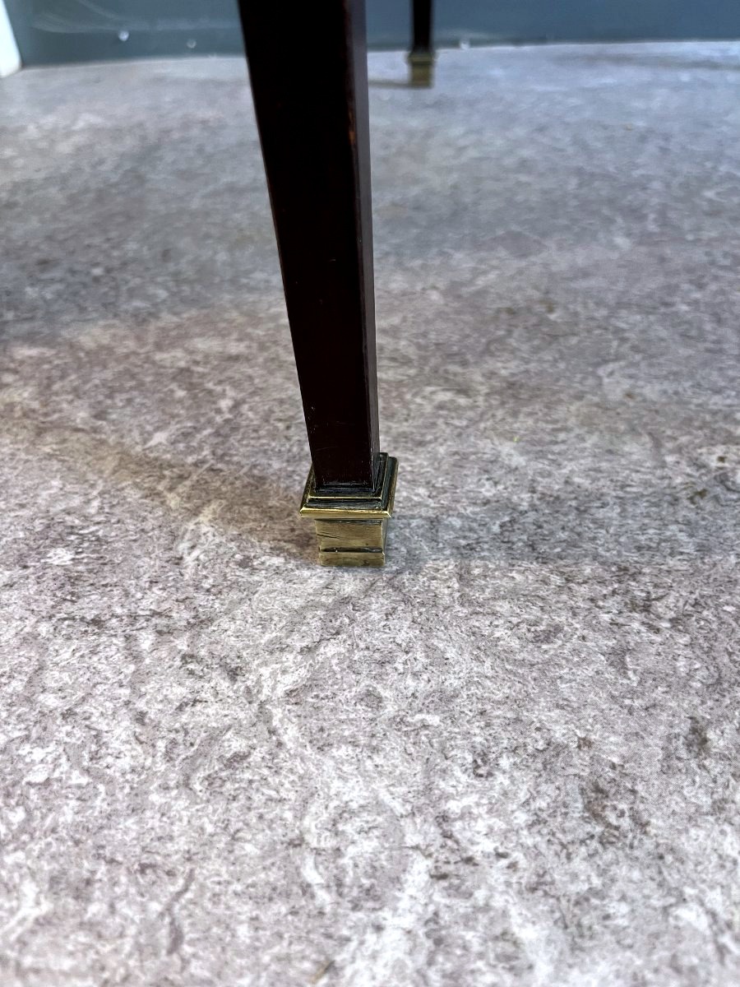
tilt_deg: -41.2
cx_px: 370
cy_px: 494
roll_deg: +3.8
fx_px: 741
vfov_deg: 67.3
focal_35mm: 26
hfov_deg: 53.1
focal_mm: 5.1
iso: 64
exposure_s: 1/50
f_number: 1.6
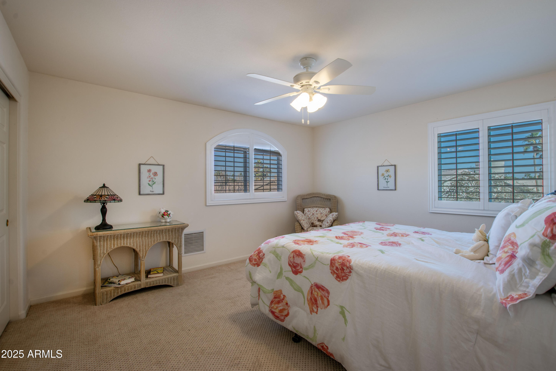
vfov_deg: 77.3
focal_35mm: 15
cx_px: 278
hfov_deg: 100.4
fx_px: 232
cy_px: 186
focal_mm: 10
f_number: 11
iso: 100
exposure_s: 1/4
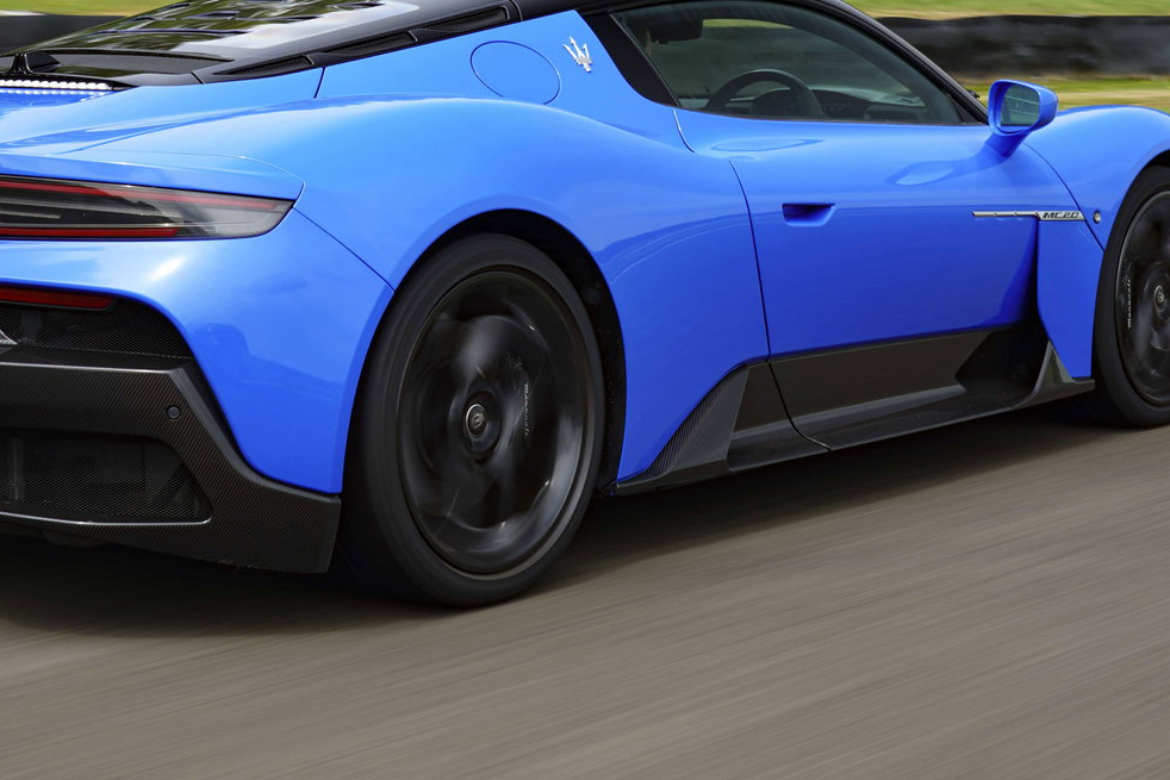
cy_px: 207
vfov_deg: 15.5
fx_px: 2860
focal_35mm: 88
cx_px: 481
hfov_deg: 23.1
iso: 100
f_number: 11
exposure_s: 1/25
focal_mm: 54
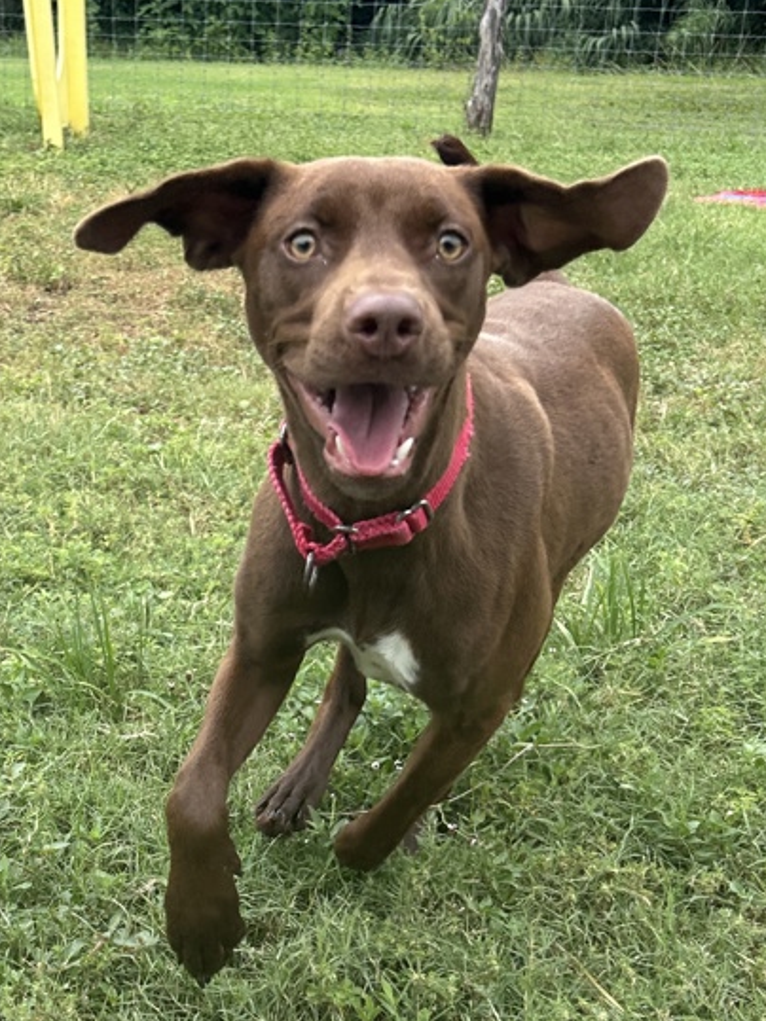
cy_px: 528
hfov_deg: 51.3
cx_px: 391
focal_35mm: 27
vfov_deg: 65.3
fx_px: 797
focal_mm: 5.7
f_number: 1.5
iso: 50
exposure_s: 1/1252
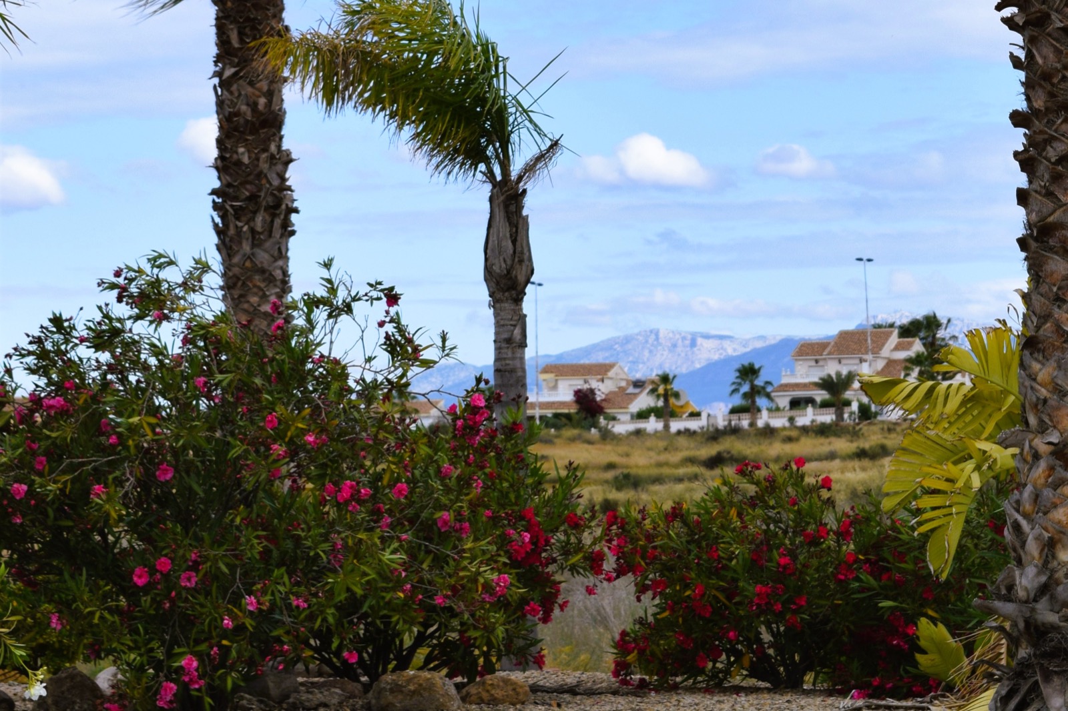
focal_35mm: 82
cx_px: 534
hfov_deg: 24.6
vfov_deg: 16.5
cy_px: 356
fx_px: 2447
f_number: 10
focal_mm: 55
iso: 200
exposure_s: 1/400
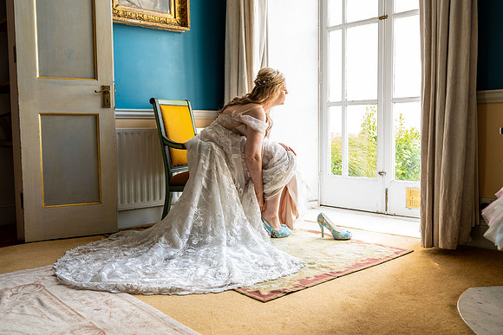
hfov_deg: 54.4
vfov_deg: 37.9
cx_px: 252
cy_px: 168
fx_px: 489
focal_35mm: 35
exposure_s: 1/200
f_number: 4
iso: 1000
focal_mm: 35
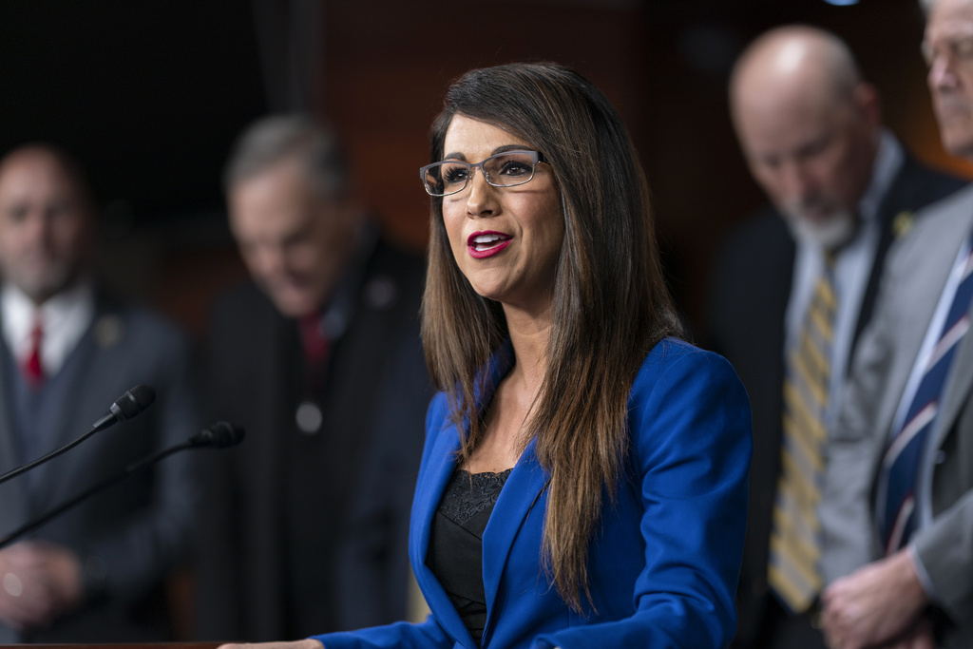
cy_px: 324
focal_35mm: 135
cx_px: 486
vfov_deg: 10.2
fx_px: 3649
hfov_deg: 15.2
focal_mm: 135
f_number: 1.8
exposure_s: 1/250
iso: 500
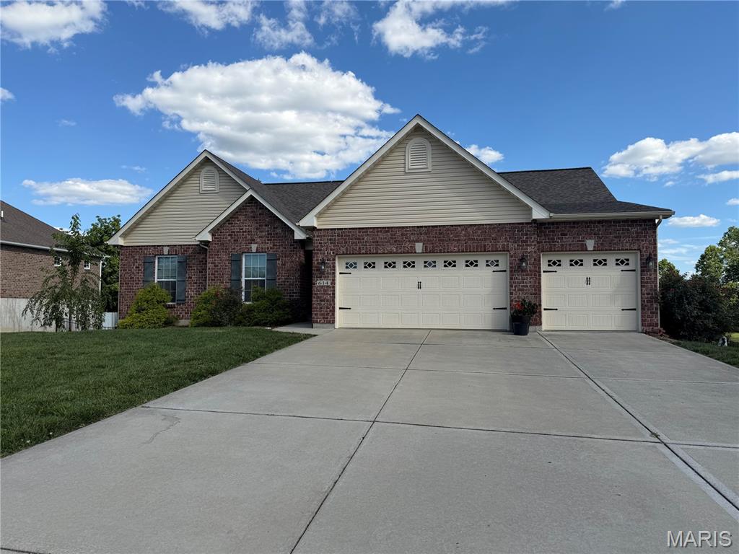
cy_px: 277
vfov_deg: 56.8
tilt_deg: +3.2
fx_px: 512
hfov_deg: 71.6
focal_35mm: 24
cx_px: 370
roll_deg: +0.1
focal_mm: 6.76
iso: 80
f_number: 1.78
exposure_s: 1/4673
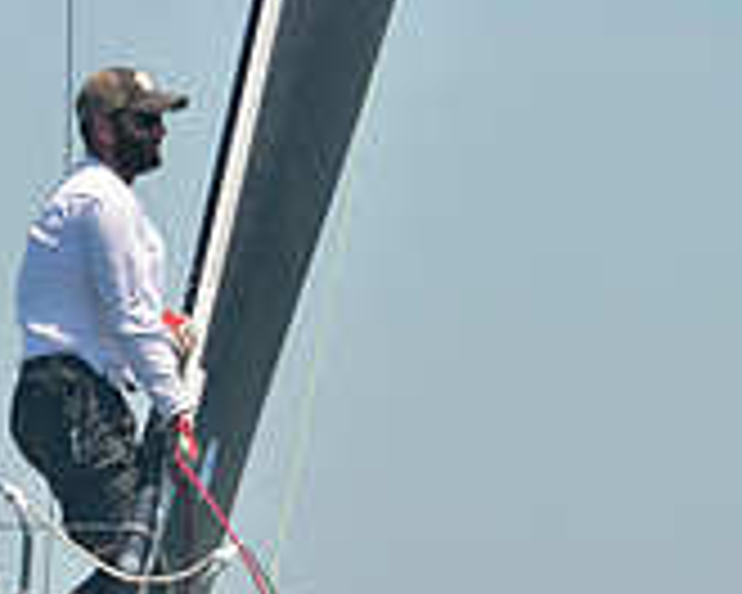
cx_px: -252
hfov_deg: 2.8
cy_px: 799
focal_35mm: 691
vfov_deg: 2.2
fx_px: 15175
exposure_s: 1/1000
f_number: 6.3
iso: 280
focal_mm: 210
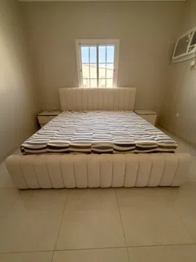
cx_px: 98
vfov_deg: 102.1
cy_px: 131
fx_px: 106
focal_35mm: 14
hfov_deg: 85.7
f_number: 2.2
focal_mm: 2.22
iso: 500
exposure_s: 1/60
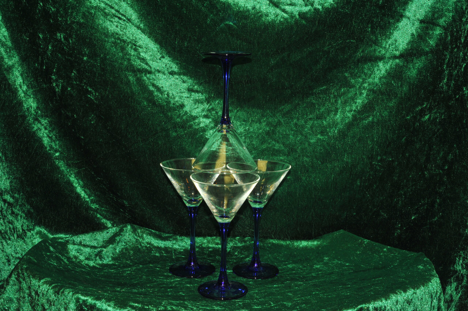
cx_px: 234
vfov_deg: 23.3
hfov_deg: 34.5
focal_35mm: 58
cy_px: 156
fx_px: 753
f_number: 14
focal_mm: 58
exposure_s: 1/60
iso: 1250
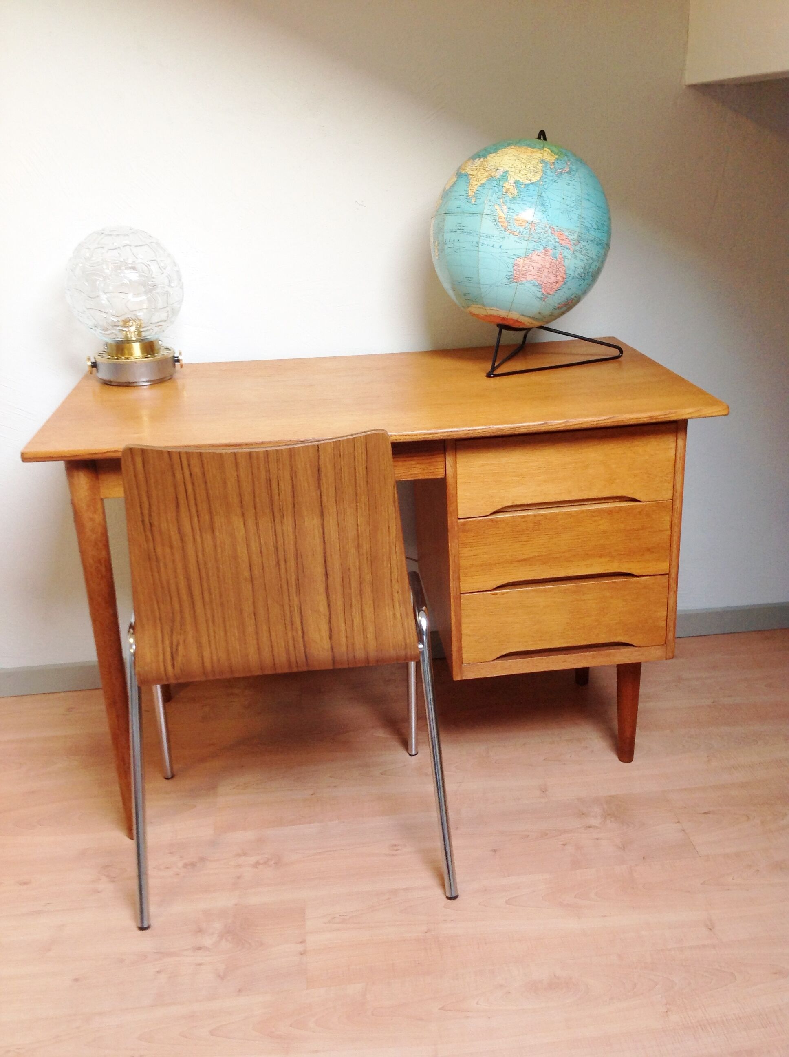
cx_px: 394
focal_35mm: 35
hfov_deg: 40.6
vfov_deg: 52.7
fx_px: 1066
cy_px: 528
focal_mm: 4.28
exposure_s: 1/15
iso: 80
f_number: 2.4
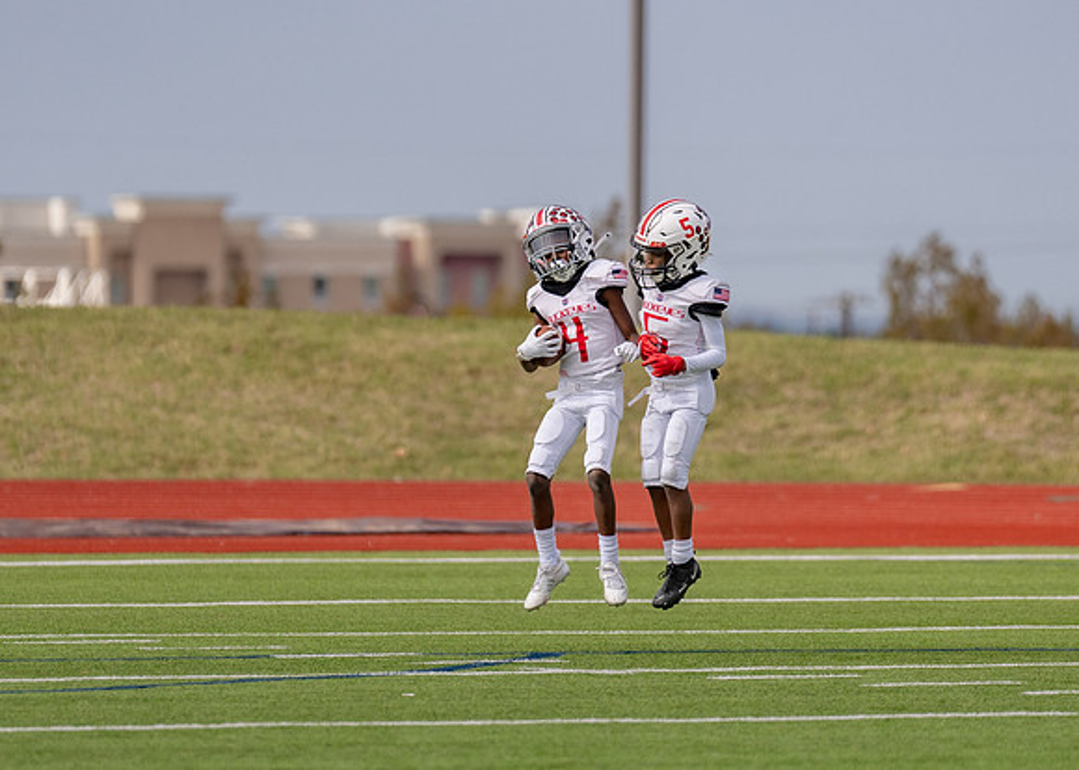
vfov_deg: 3.6
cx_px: 578
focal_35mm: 399
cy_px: 265
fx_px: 12237
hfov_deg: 5.0
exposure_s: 1/4000
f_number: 2.8
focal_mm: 200
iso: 160
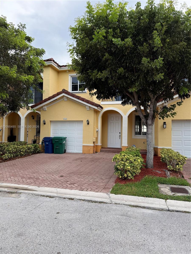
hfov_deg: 56.8
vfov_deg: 71.6
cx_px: 96
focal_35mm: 24
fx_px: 177
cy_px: 127
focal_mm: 6.76
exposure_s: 1/967
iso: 100
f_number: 1.78
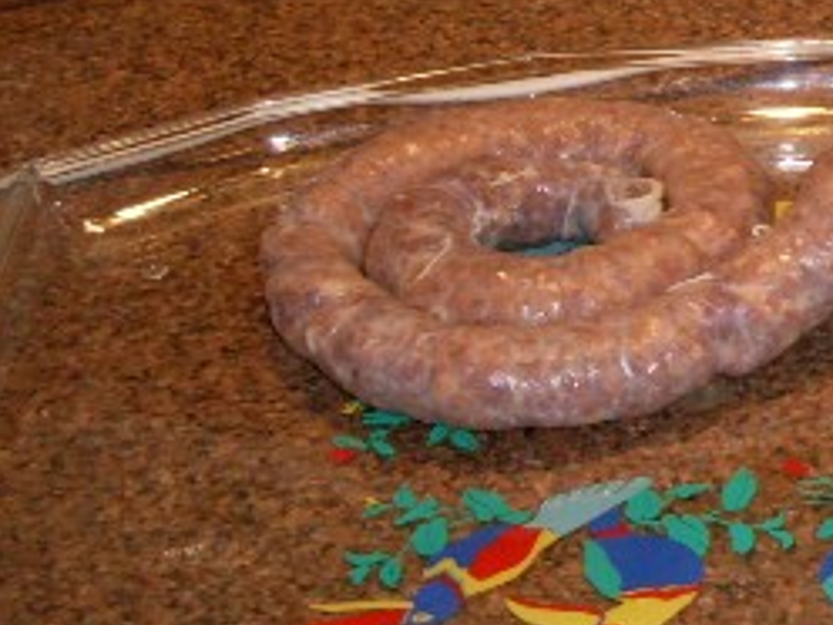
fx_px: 2647
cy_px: -50
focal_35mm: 110
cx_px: 1191
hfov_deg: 16.5
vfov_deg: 13.2
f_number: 2.8
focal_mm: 6.3
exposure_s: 1/45
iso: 100
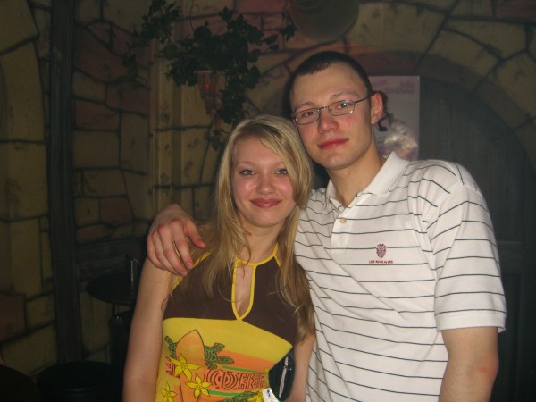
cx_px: 268
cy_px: 201
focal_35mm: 38
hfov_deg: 49.0
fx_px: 588
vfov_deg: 37.7
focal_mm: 7.9
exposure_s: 1/60
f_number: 2.8
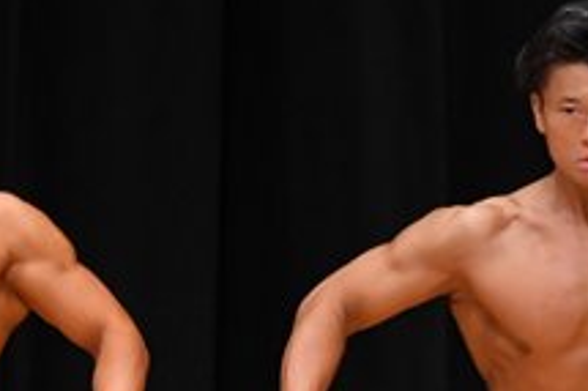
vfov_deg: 1.4
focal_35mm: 975
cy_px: 561
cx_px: 248
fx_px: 15912
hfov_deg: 2.1
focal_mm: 180
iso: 3200
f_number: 5.6
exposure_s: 1/400
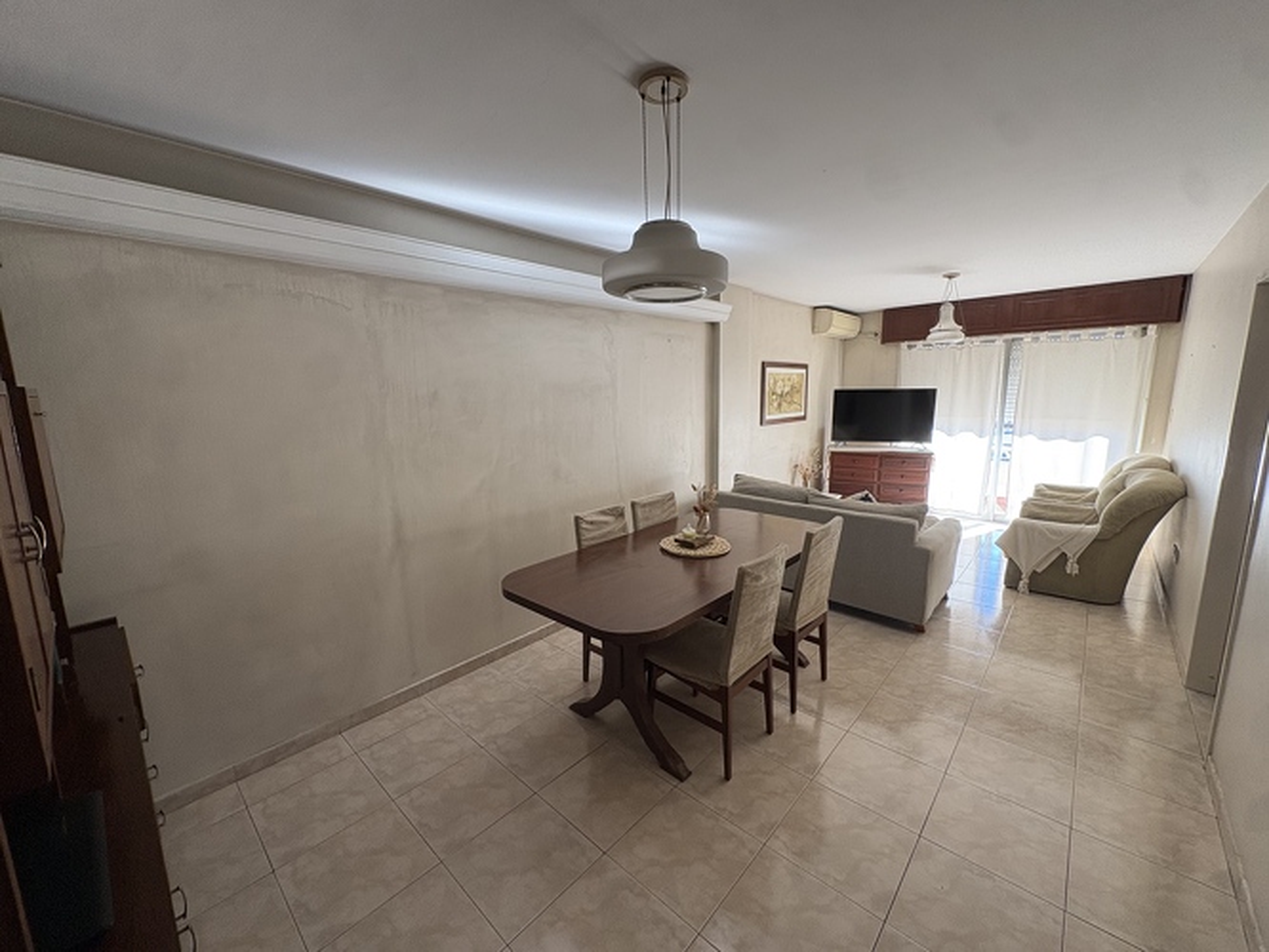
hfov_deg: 102.0
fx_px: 513
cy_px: 476
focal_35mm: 14
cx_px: 634
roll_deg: +1.7
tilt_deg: -9.6
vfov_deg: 85.7
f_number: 2.2
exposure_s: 1/99
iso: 125
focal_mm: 2.22
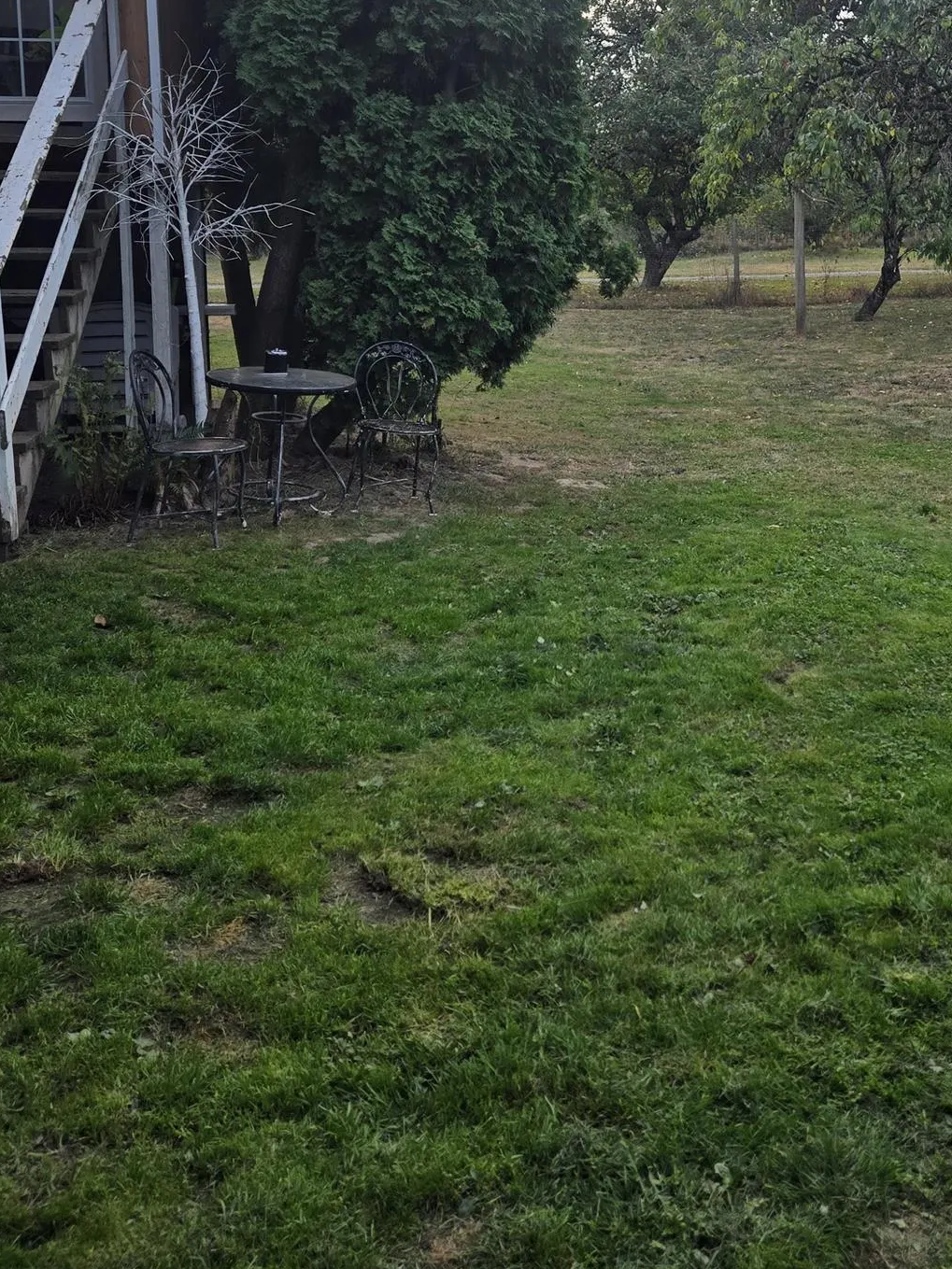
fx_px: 1430
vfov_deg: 46.6
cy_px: 359
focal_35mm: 39
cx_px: 742
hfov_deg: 35.8
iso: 25
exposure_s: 1/434
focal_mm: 5.4
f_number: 1.8
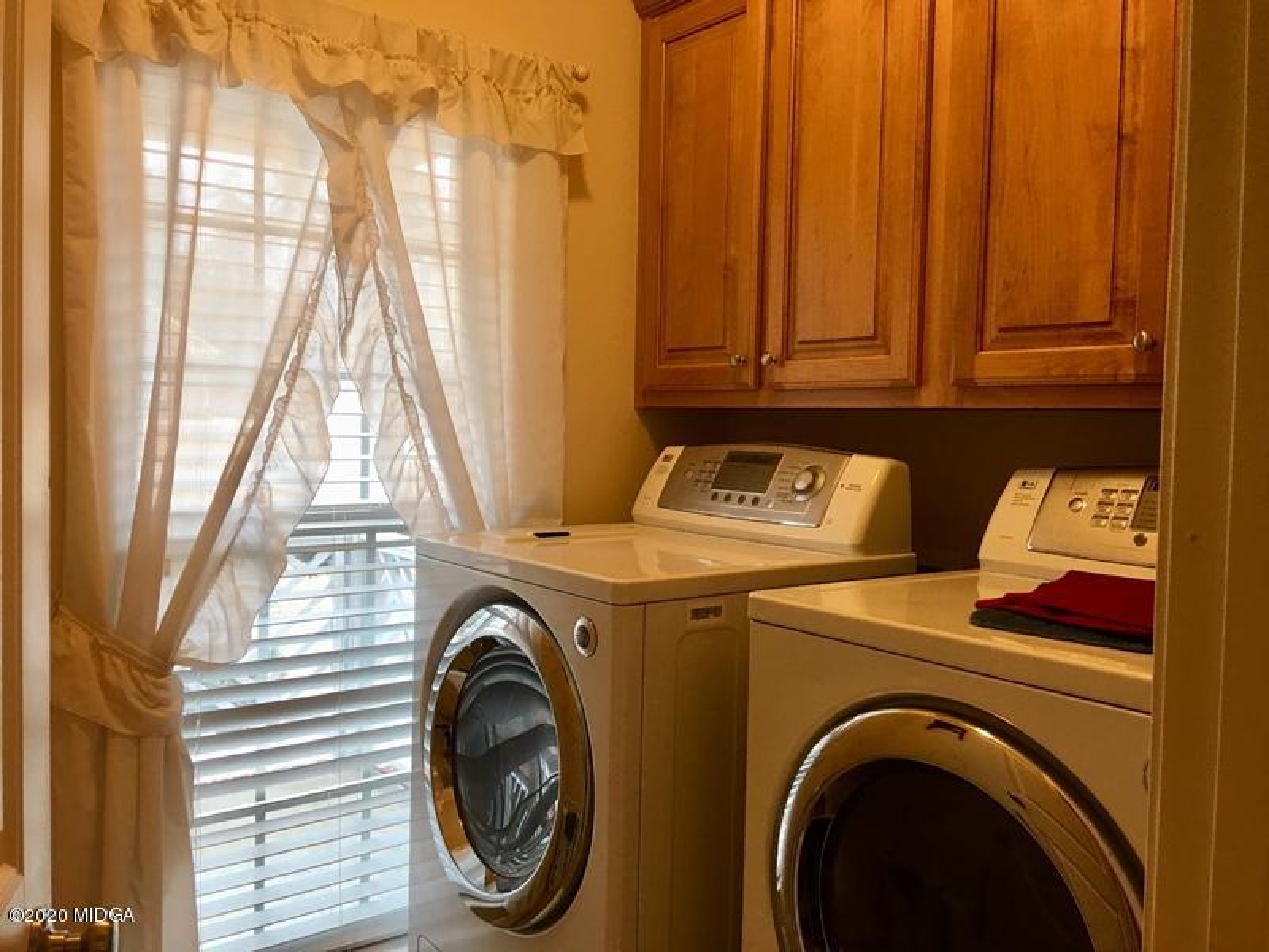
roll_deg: -1.3
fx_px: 1063
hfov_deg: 61.7
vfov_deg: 48.2
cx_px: 634
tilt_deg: -1.7
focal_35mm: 29
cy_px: 476
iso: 40
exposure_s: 1/30
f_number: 2.2
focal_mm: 4.15
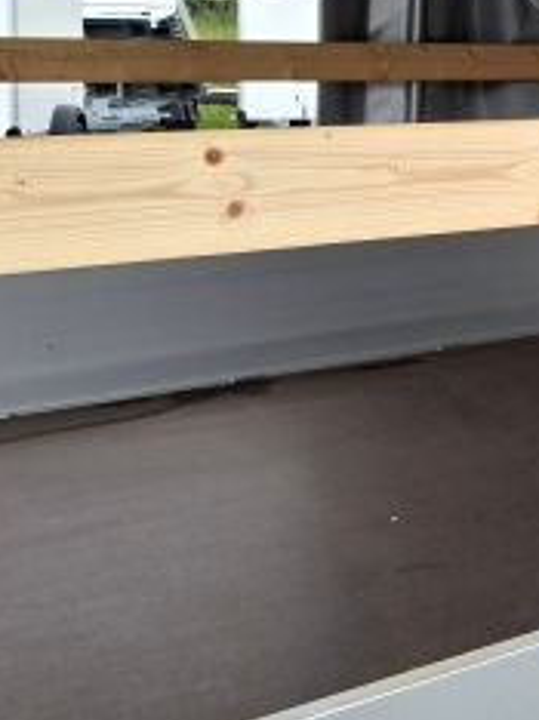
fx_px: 1227
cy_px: 92
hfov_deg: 22.6
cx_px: 662
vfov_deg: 31.4
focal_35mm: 59
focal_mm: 5.54
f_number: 1.8
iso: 50
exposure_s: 1/500
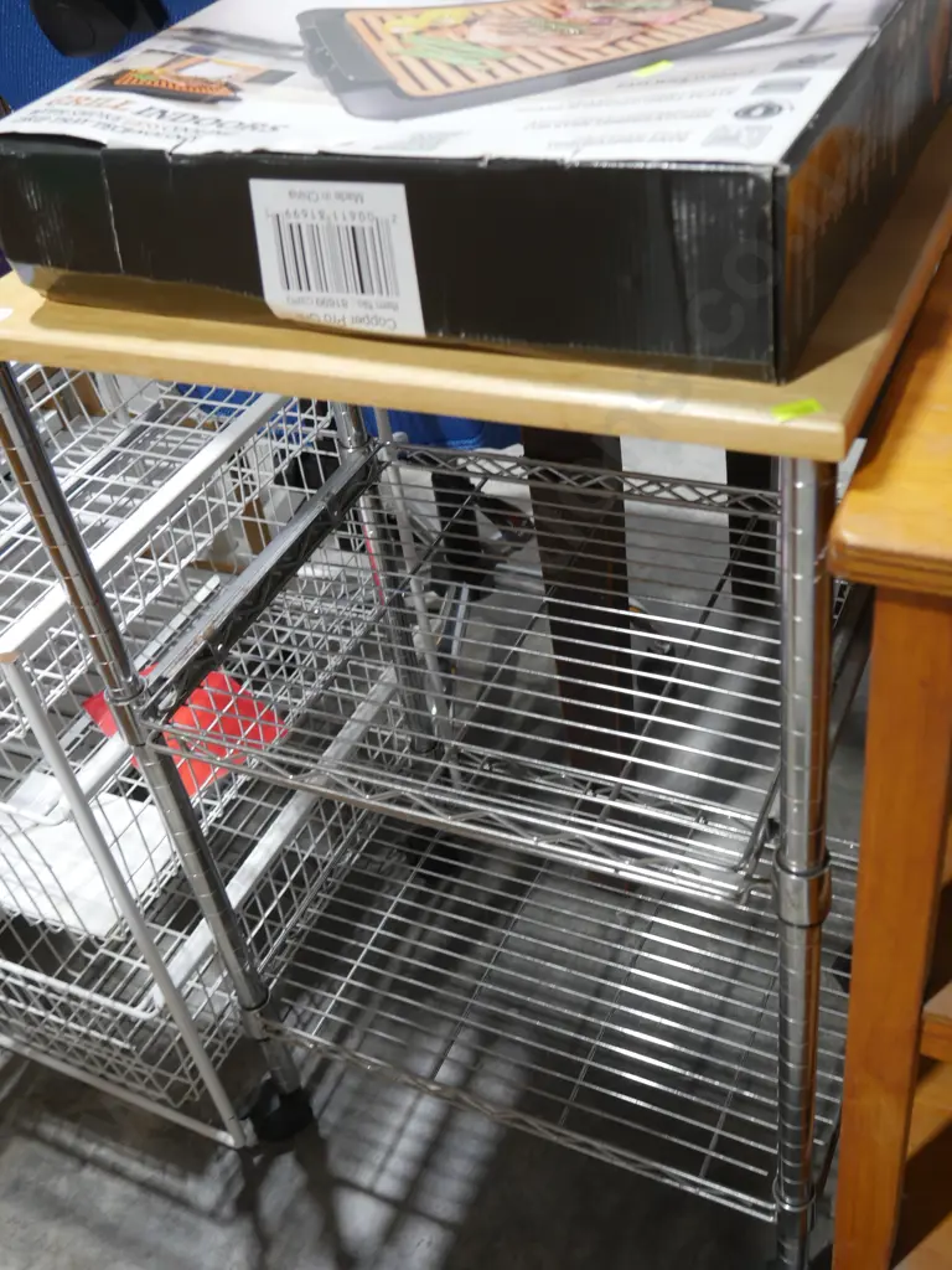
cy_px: 635
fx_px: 1320
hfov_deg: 39.7
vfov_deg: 51.4
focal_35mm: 36
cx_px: 476
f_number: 4
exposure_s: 1/60
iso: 400
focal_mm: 18
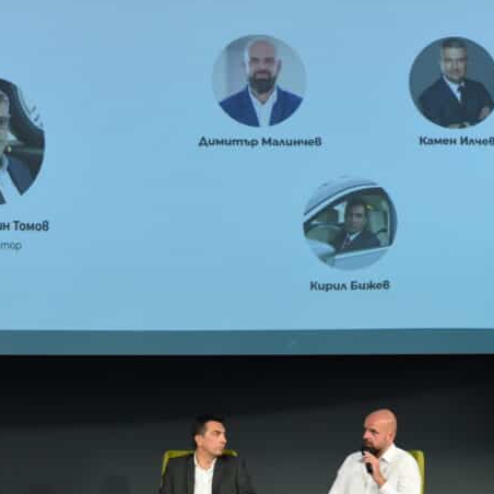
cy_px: 263
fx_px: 3794
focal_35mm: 235
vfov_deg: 7.4
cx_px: 292
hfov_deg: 7.4
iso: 2000
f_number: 5
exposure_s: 1/100
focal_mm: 122
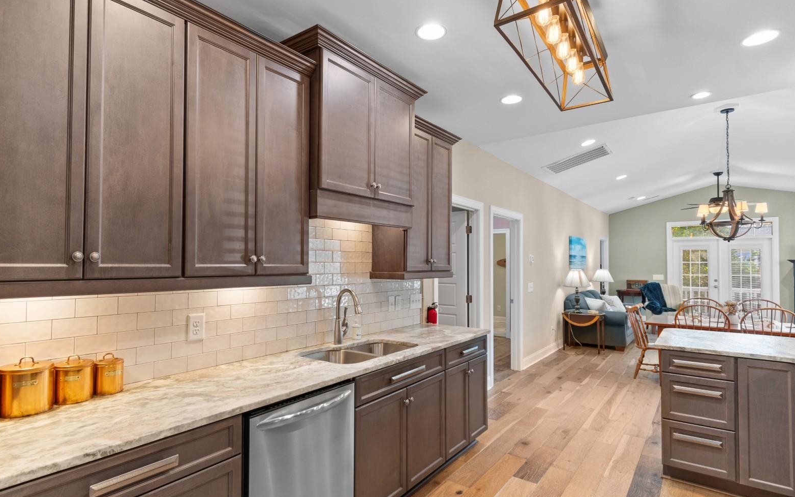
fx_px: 412
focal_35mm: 19
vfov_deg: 62.2
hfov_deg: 88.0
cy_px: 257
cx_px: 384
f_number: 4.8
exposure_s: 1/2
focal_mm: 12
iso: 100
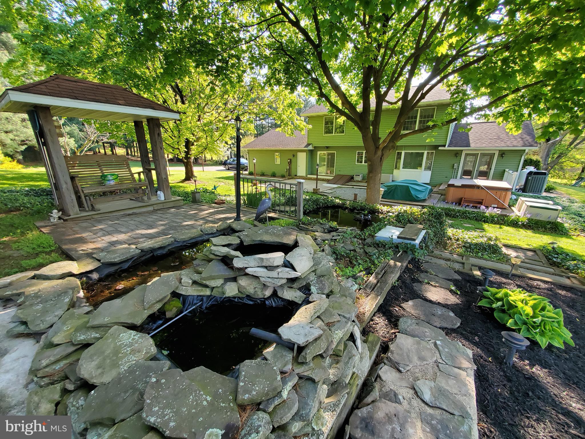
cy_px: 220
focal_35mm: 13
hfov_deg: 106.2
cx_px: 292
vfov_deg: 89.9
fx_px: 220
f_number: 2.2
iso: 80
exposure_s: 1/119
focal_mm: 1.8
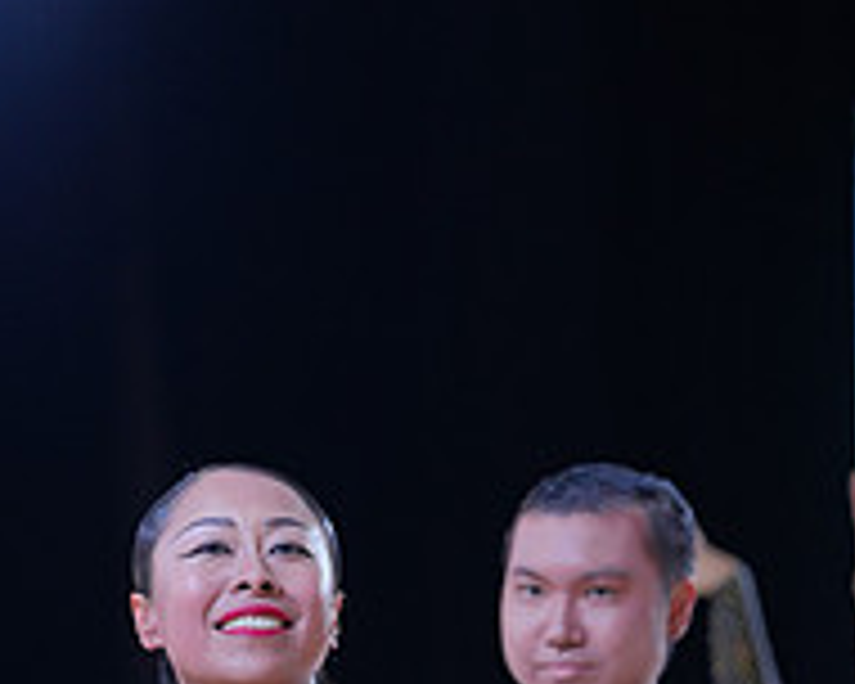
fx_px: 9059
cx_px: 425
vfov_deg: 4.3
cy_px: 1246
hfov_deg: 5.4
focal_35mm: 358
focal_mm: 125
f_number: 3.2
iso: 320
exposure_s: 1/400
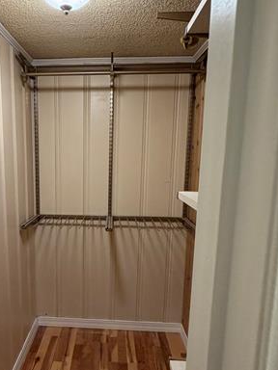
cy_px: 199
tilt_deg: -9.3
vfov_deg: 63.4
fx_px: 300
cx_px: 88
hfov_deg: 48.7
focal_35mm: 28
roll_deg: -0.8
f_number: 2.2
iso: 160
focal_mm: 2.22
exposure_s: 1/60
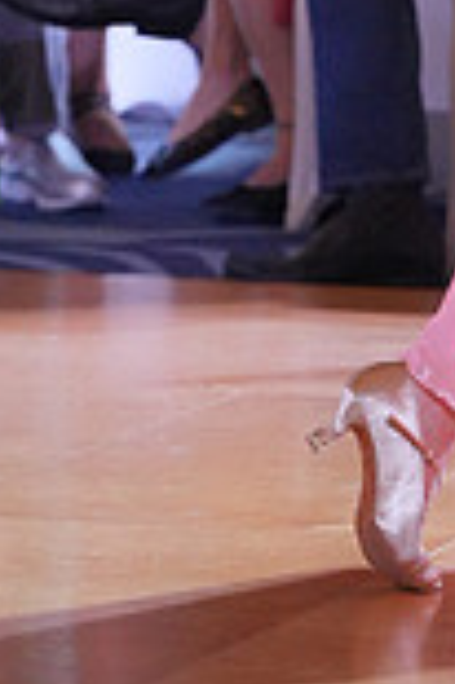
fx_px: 9614
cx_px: 736
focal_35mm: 506
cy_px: -357
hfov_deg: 2.7
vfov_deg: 4.1
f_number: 3.5
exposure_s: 1/500
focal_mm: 135
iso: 6400
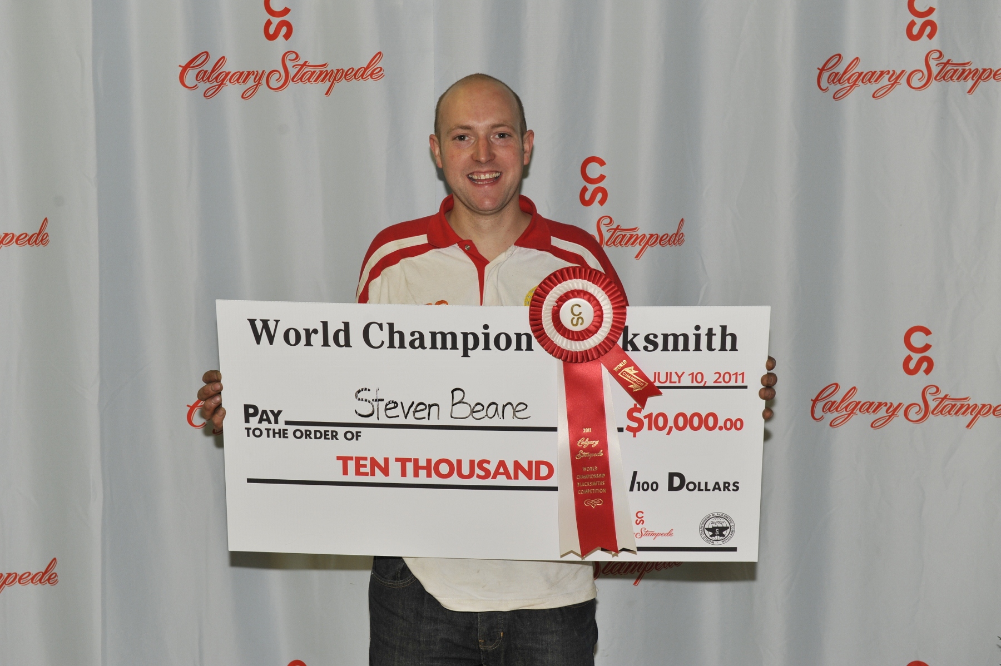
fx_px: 1667
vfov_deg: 22.6
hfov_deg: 33.4
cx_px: 500
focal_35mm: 60
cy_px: 333
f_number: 6.3
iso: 640
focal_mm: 60
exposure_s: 1/100
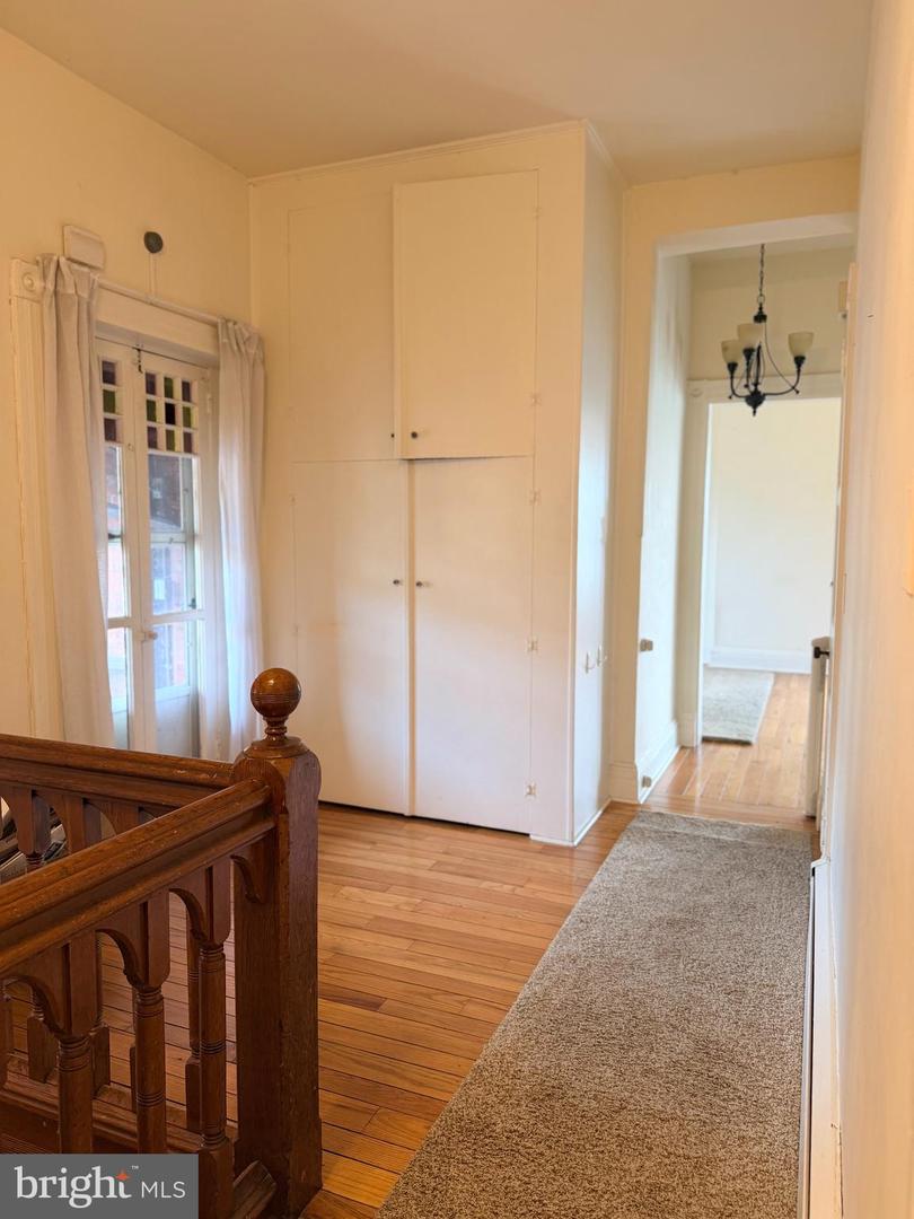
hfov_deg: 56.8
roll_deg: -0.4
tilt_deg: -5.2
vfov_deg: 71.6
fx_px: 845
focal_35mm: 24
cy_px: 610
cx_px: 457
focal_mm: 6.76
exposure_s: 1/120
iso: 125
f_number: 1.78
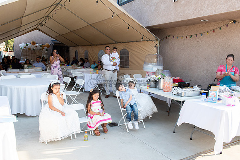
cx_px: 120
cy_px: 80
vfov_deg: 46.4
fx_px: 187
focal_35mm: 28
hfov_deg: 65.5
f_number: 9
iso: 400
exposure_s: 1/250
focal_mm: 28
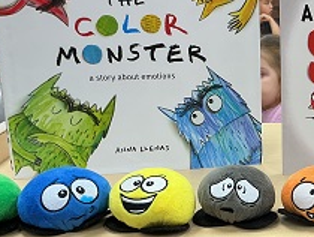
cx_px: 308
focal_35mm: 69
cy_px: 143
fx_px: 627
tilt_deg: -16.7
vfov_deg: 21.3
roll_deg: -0.4
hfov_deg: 26.7
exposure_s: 1/60
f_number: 1.8
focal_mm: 3
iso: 32
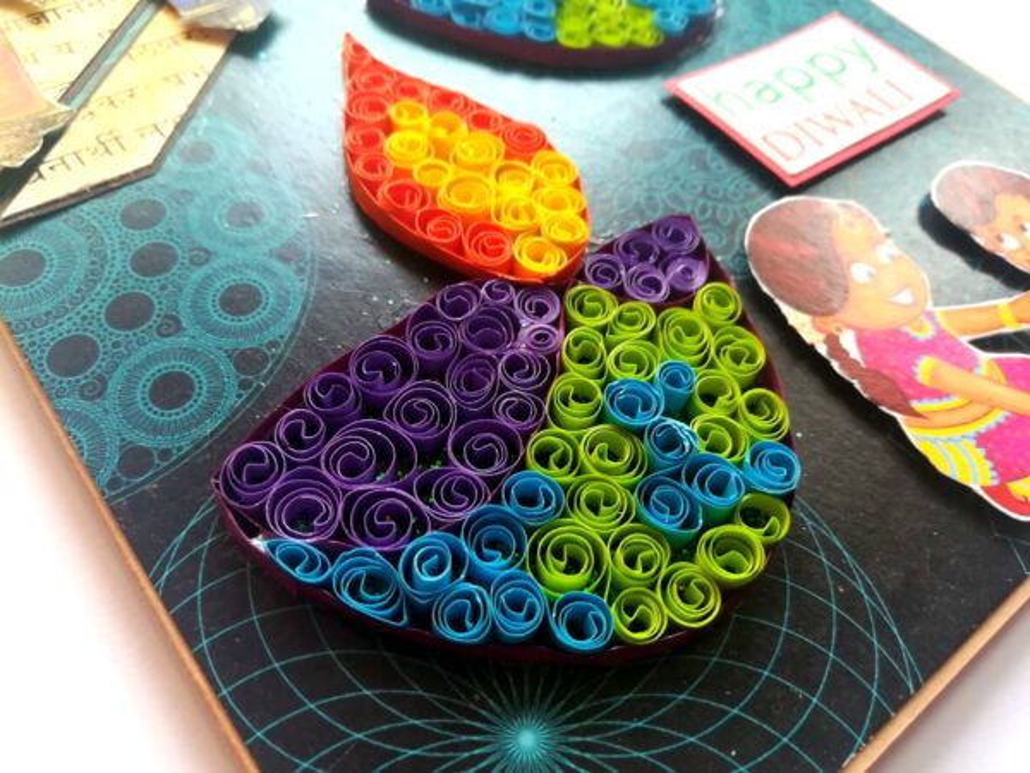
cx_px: 515
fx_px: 774
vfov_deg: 53.1
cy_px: 386
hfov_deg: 67.3
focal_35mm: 26
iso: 64
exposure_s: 1/50
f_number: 2.2
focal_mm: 3.83
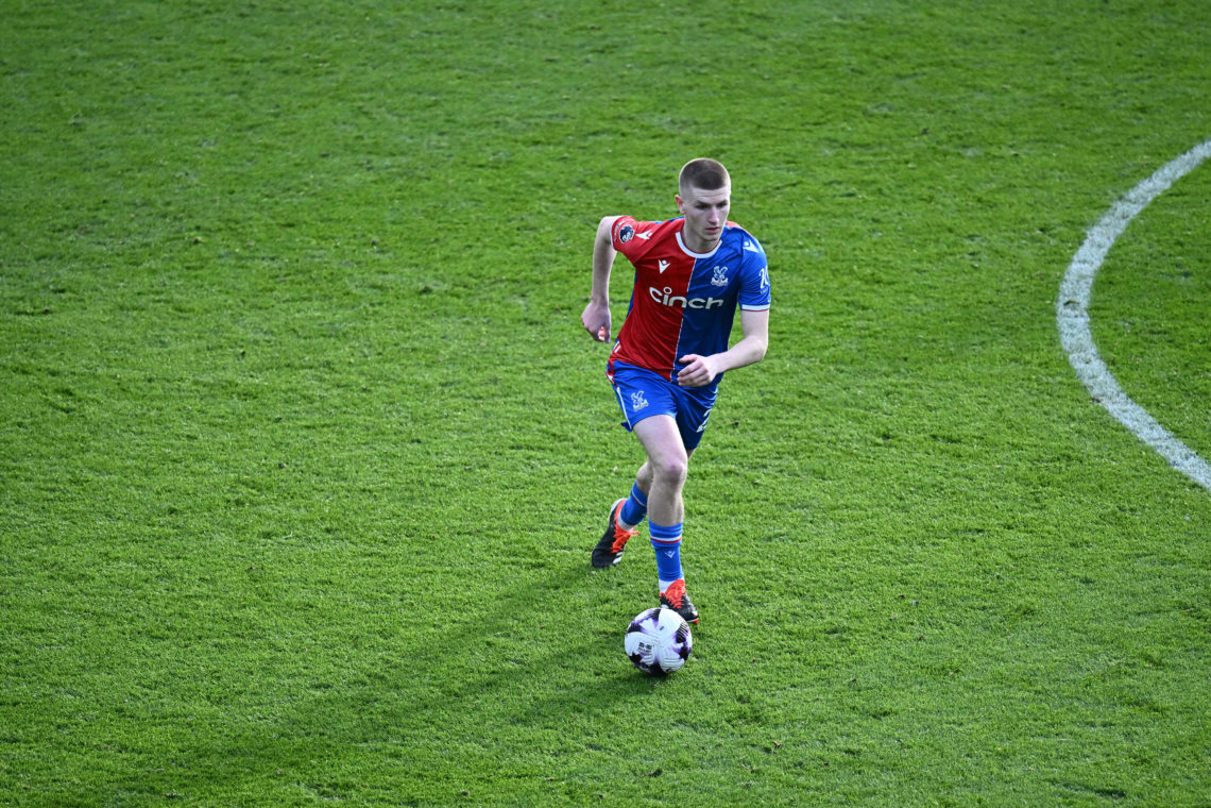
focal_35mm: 400
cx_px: 606
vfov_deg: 3.4
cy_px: 404
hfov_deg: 5.2
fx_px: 13455
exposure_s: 1/2000
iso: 1800
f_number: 4.5
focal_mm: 400
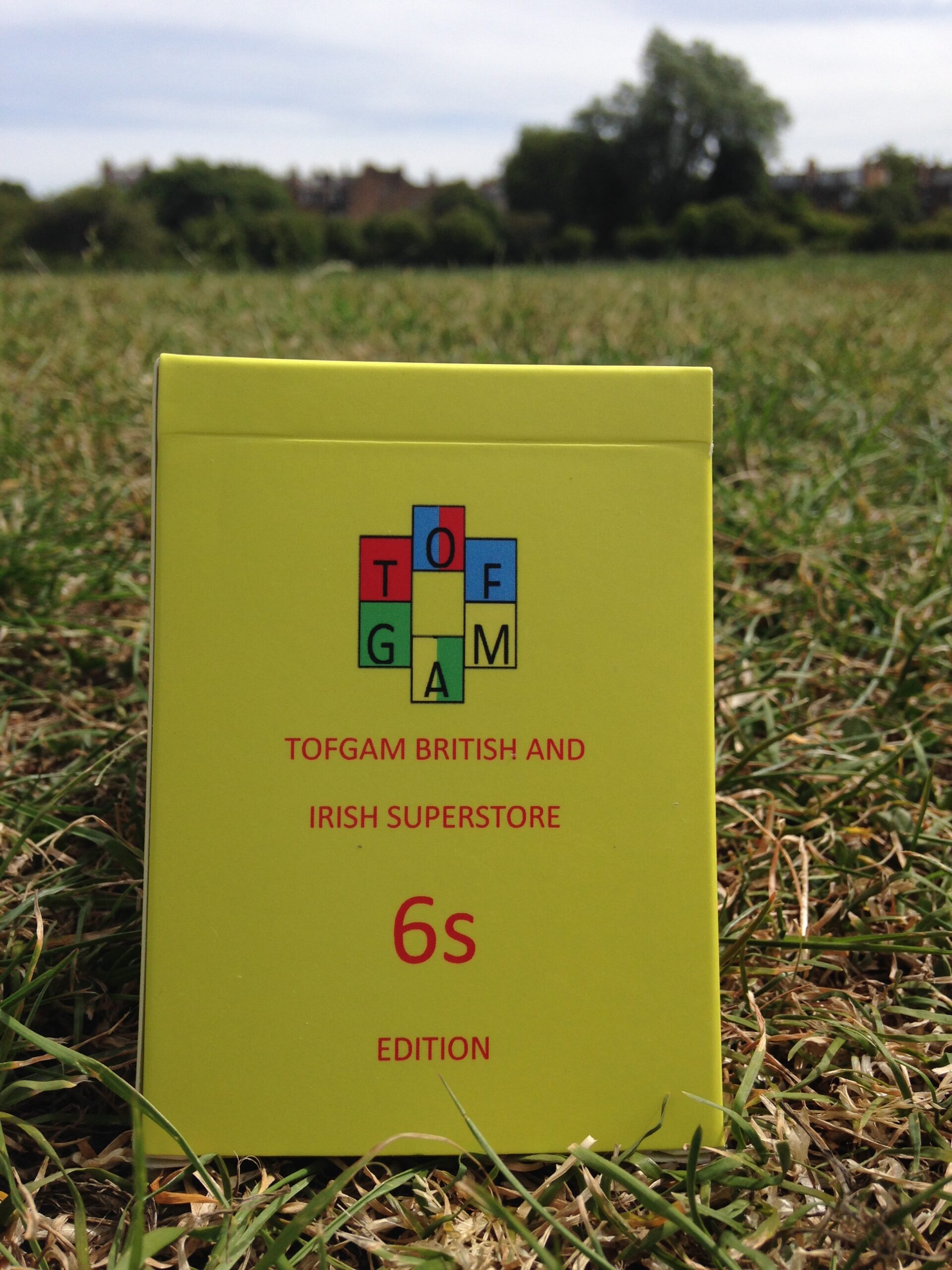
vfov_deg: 55.4
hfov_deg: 42.9
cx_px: 476
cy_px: 635
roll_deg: +0.1
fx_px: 1210
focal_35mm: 33
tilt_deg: -16.1
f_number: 2.4
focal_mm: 4.12
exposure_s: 1/2262
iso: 50
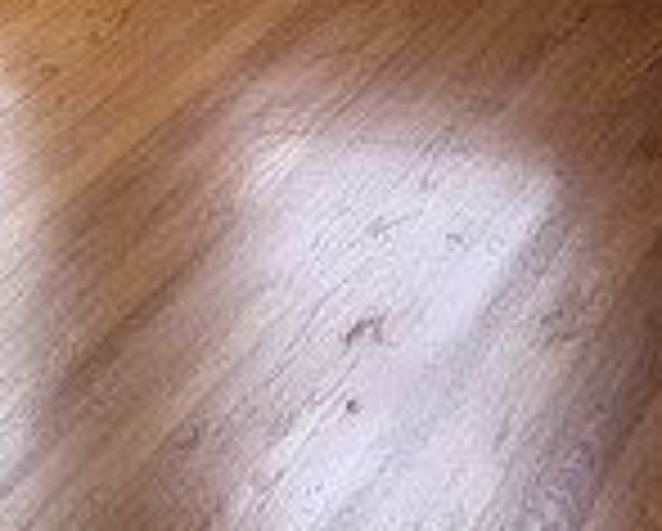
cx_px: 838
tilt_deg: -10.3
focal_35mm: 123
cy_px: -526
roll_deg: -3.1
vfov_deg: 11.4
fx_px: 2413
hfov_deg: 15.0
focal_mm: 4.15
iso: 25
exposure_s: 1/40
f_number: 2.2
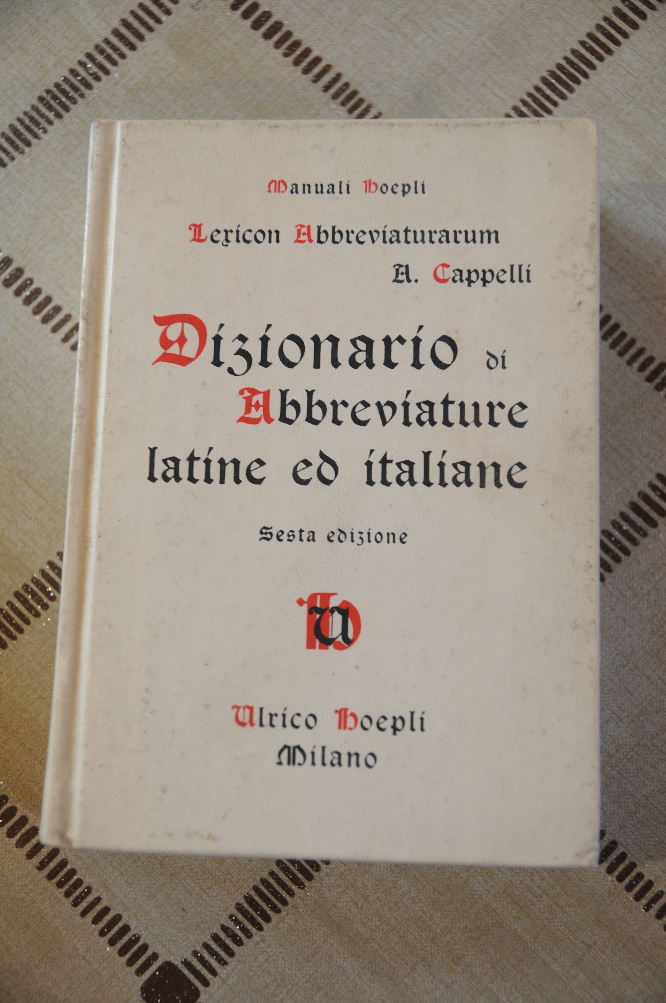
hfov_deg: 25.7
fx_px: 1461
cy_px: 502
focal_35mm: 52
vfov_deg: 37.9
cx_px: 333
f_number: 3.5
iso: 200
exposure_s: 1/50
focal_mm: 35
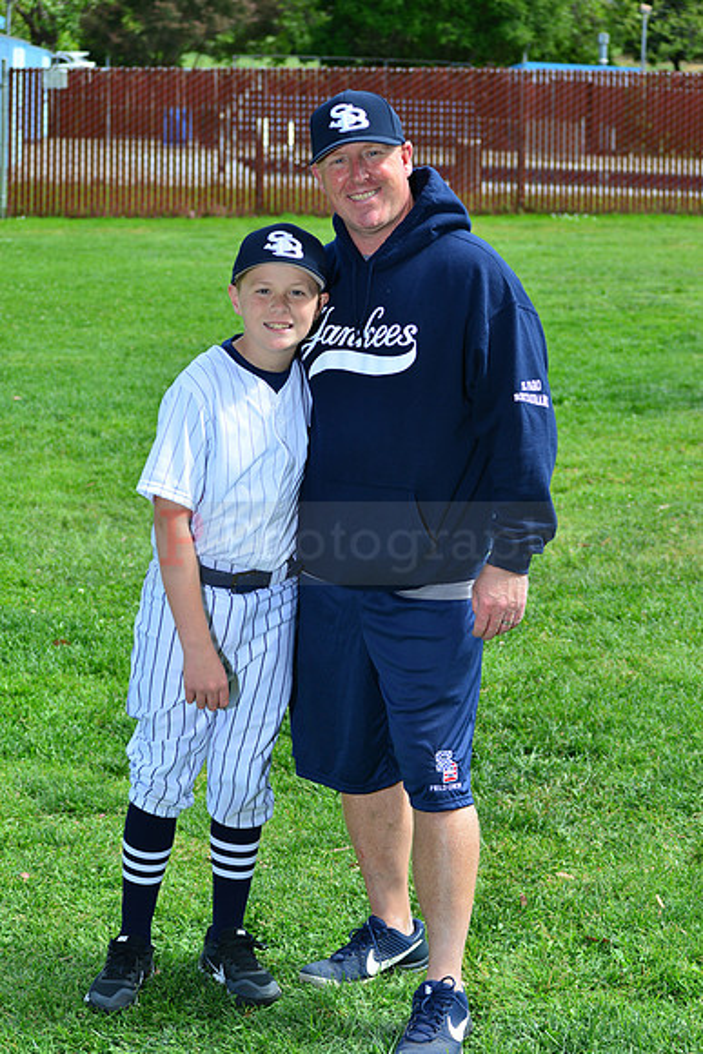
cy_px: 527
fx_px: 2342
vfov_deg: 25.4
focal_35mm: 80
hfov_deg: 17.1
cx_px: 352
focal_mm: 80
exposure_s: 1/200
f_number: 8
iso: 160
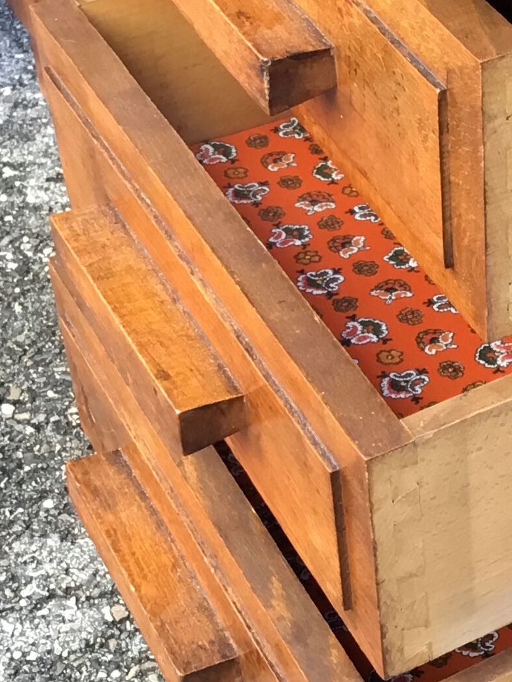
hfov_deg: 14.8
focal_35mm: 97
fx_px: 1913
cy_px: 146
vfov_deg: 20.0
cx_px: 585
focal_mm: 3.3
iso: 25
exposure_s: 1/33
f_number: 2.4
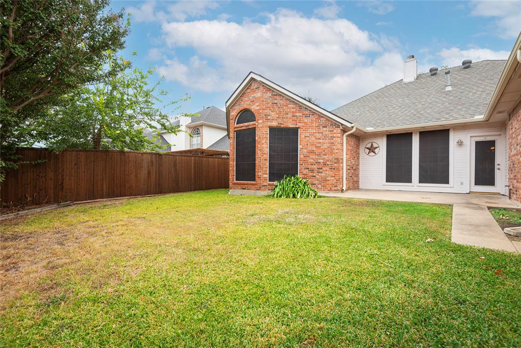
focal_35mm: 16
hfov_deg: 96.7
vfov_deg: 73.8
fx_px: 232
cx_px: 260
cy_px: 174
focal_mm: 16
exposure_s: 1/15
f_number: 7.1
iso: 100
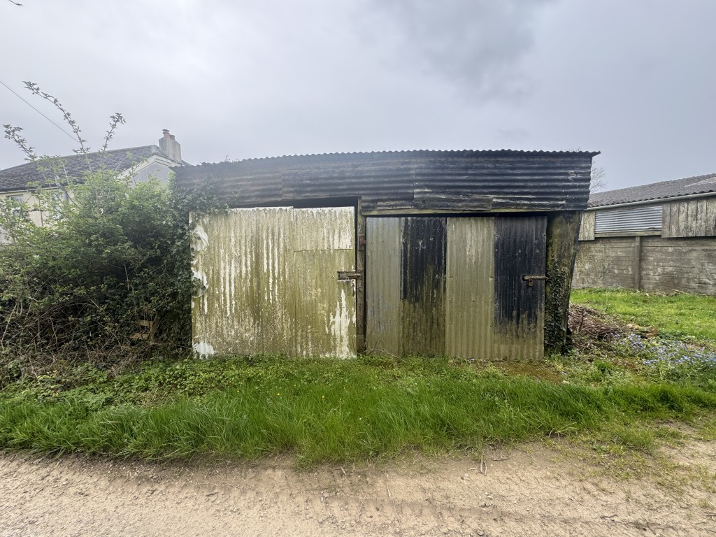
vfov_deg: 85.7
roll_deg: +0.9
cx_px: 358
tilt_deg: -2.0
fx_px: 290
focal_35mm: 14
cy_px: 268
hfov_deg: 102.1
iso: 40
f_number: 2.2
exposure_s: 1/303
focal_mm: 2.22
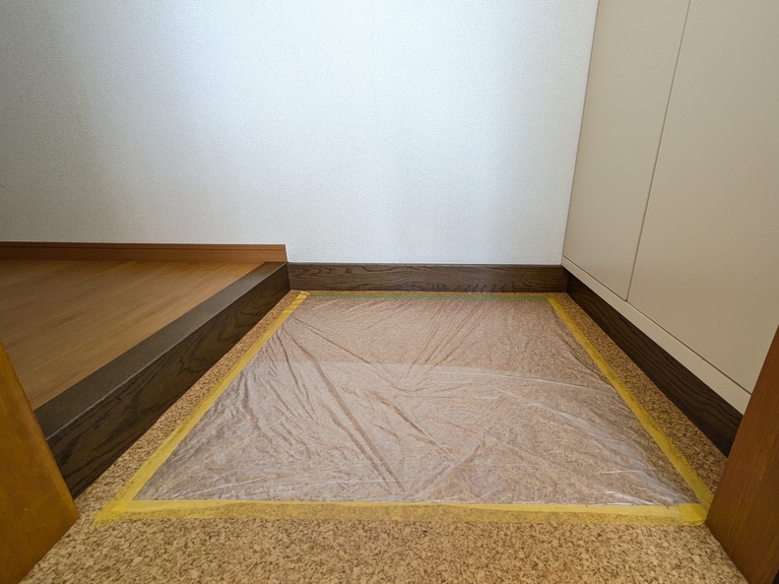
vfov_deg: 74.7
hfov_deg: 90.6
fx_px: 383
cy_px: 302
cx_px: 436
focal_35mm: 17
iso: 100
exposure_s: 1/120
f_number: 2.2
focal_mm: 1.83
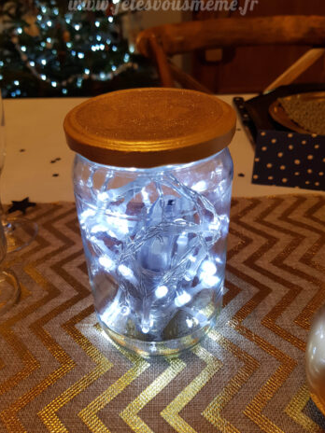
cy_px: 210
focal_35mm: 28
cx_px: 159
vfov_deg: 63.4
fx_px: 351
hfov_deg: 49.7
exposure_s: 1/50
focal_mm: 4.3
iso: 80
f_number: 1.7
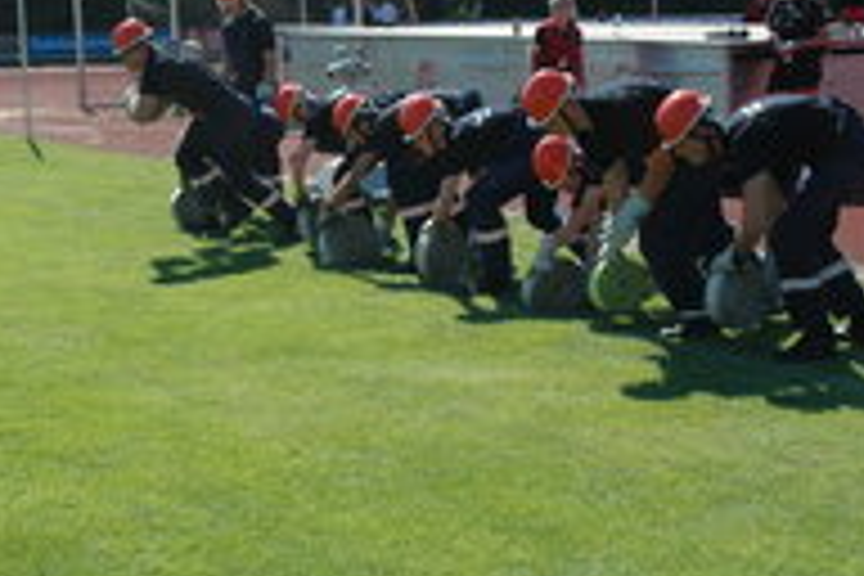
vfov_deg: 18.2
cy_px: 238
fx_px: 1800
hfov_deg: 26.8
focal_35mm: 75
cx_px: 279
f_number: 9
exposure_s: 1/320
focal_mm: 24
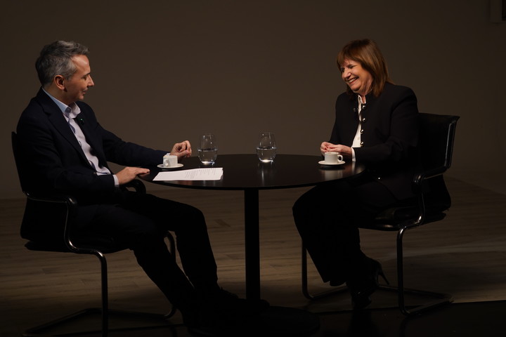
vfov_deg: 13.3
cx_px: 253
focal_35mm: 103
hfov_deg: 19.8
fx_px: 1448
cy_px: 168
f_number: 5
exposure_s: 1/125
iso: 1250
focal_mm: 103
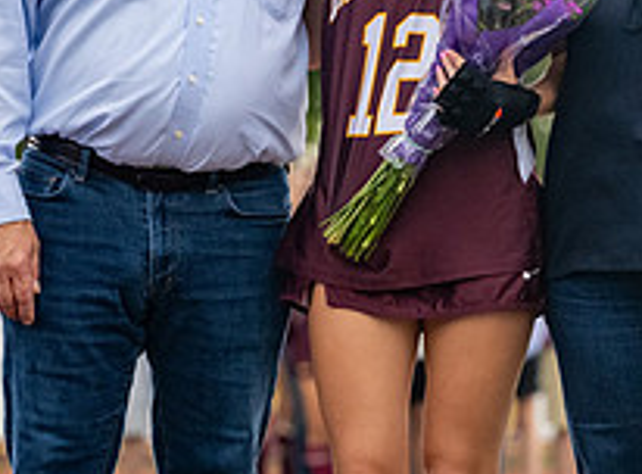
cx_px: 624
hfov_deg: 4.1
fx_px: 8888
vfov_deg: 3.1
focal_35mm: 482
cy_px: 188
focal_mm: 145
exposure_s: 1/640
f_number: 4.5
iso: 2000
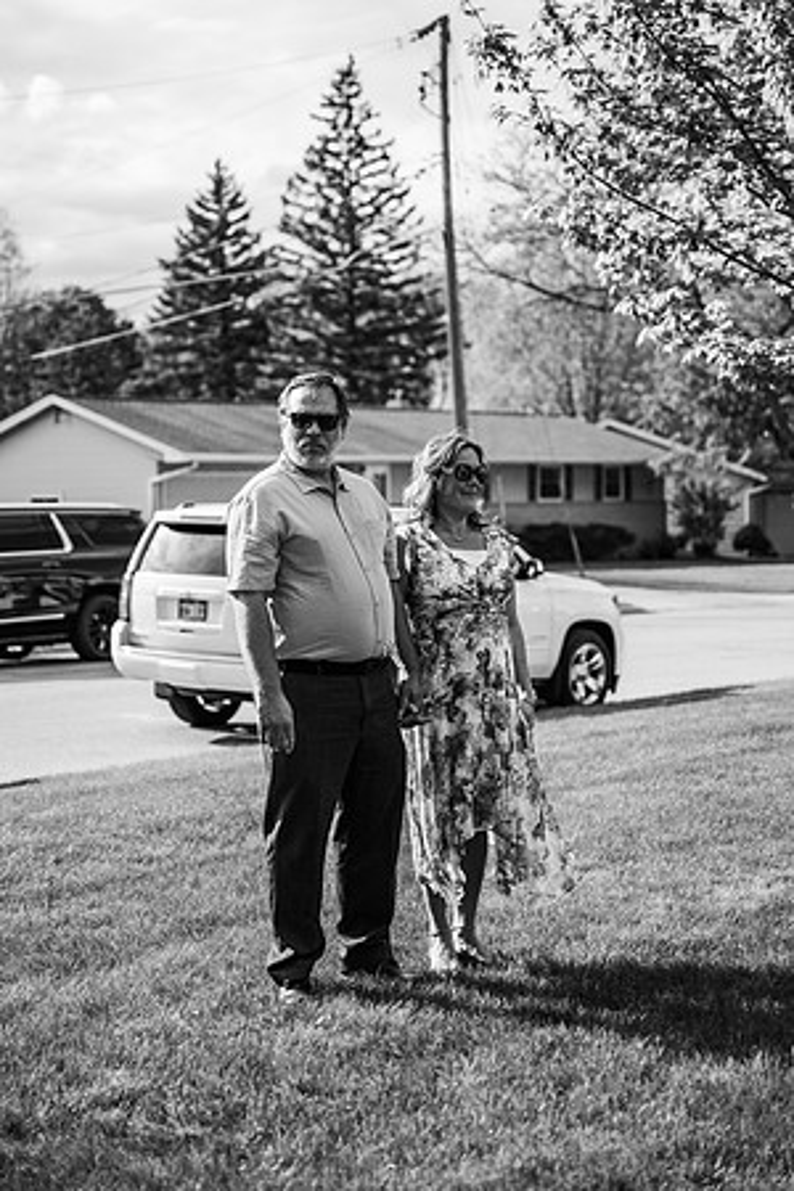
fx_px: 2117
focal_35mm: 64
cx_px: 397
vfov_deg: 31.4
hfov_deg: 21.2
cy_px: 596
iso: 125
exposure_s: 1/4000
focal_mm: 64
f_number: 2.8
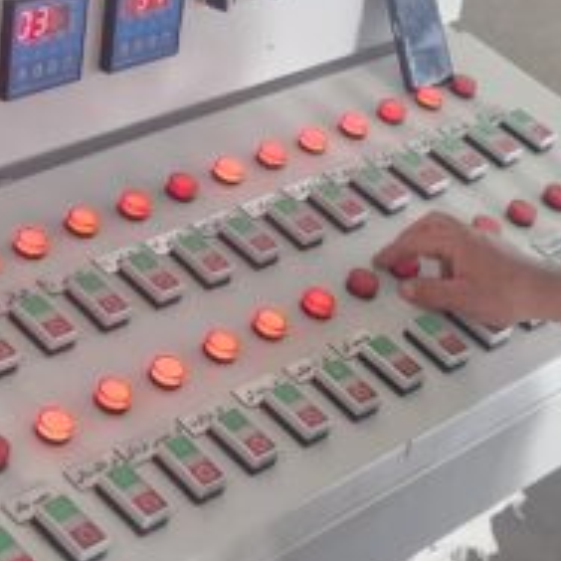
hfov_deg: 15.7
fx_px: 2035
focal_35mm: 111
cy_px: -87
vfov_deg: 15.2
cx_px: 179
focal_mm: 5.54
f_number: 1.8
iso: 1000
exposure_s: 1/100
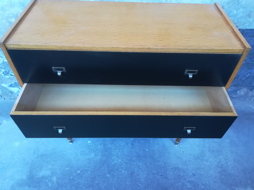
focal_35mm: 26
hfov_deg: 67.3
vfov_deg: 53.1
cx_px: 127
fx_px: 191
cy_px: 95
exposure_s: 1/33.3
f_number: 2.2
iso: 250
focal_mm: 3.83
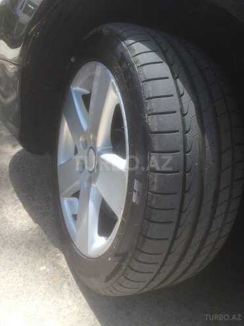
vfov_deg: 61.7
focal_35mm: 29
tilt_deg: -28.7
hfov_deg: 48.2
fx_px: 273
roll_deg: -10.2
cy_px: 163
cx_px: 122
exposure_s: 1/297
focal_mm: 4.15
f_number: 2.2
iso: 32
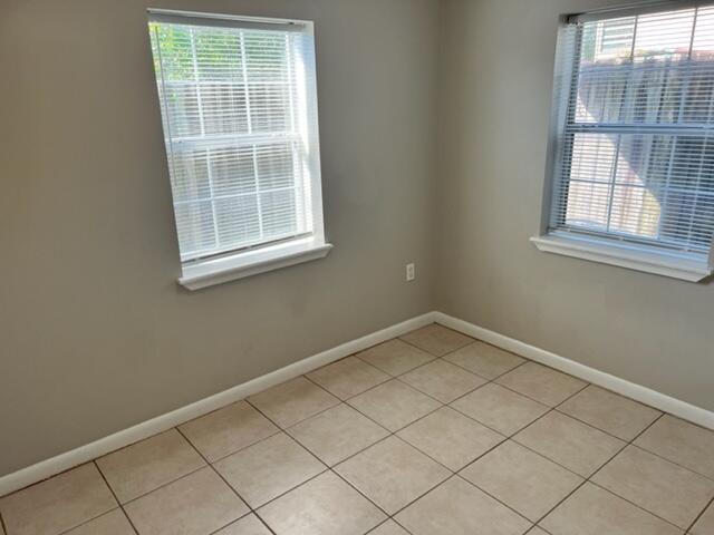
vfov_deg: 53.1
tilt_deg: -19.4
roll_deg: +1.9
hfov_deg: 67.3
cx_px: 357
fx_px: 536
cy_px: 268
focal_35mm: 26
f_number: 1.5
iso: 50
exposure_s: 1/240
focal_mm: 5.7
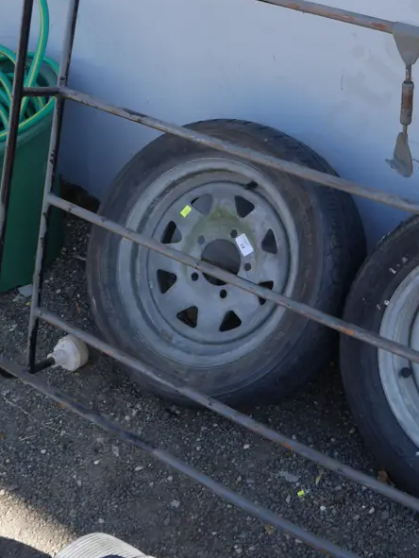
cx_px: 321
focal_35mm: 52
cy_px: 155
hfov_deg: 27.6
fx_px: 838
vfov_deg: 36.1
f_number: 5
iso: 200
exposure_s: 1/200
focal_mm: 15
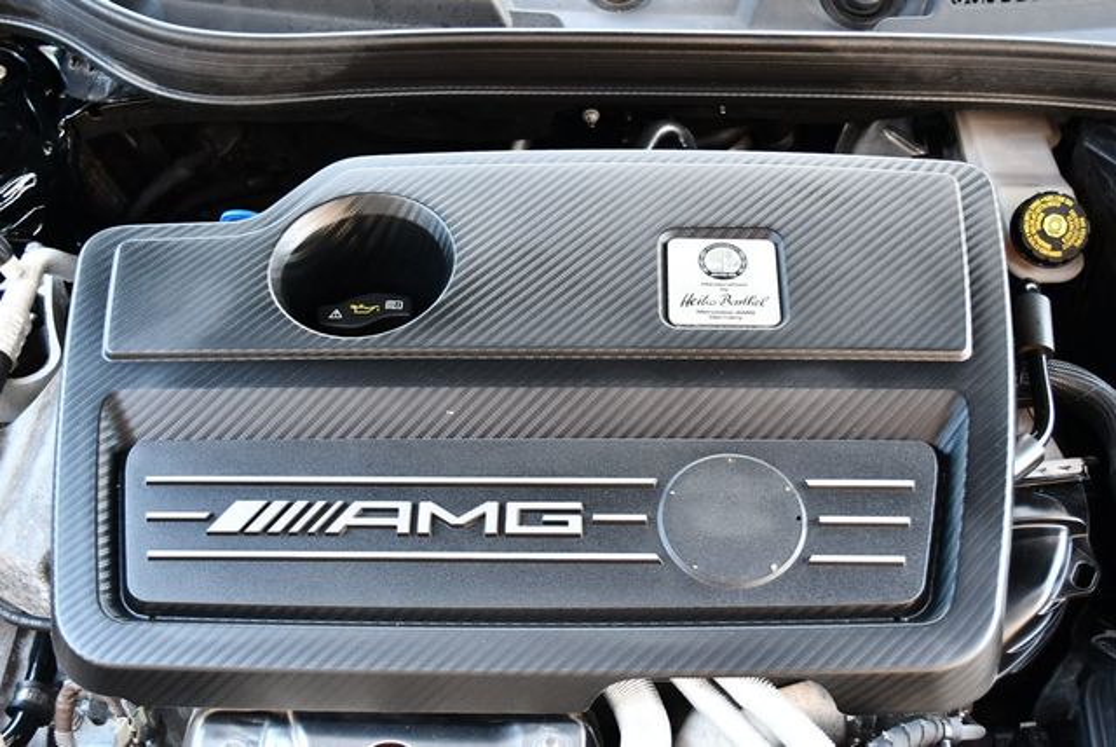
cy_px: 374
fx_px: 1489
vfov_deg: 28.1
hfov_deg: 41.1
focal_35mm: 48
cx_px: 558
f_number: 4
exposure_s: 1/125
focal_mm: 24
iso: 1400
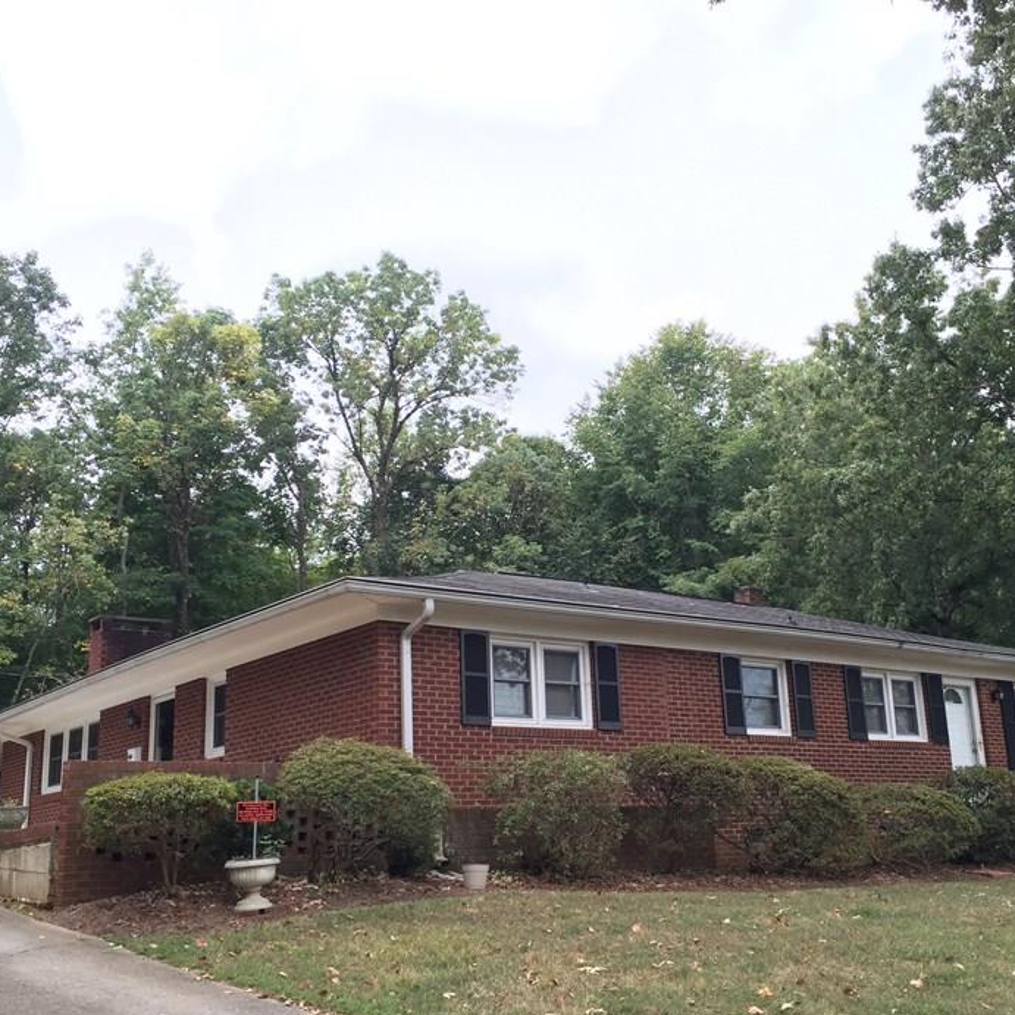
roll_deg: +1.8
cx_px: 566
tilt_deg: +12.9
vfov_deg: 43.8
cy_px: 541
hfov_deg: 43.8
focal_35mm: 38
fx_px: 1261
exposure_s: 1/316
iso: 32
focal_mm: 4.15
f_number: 2.2
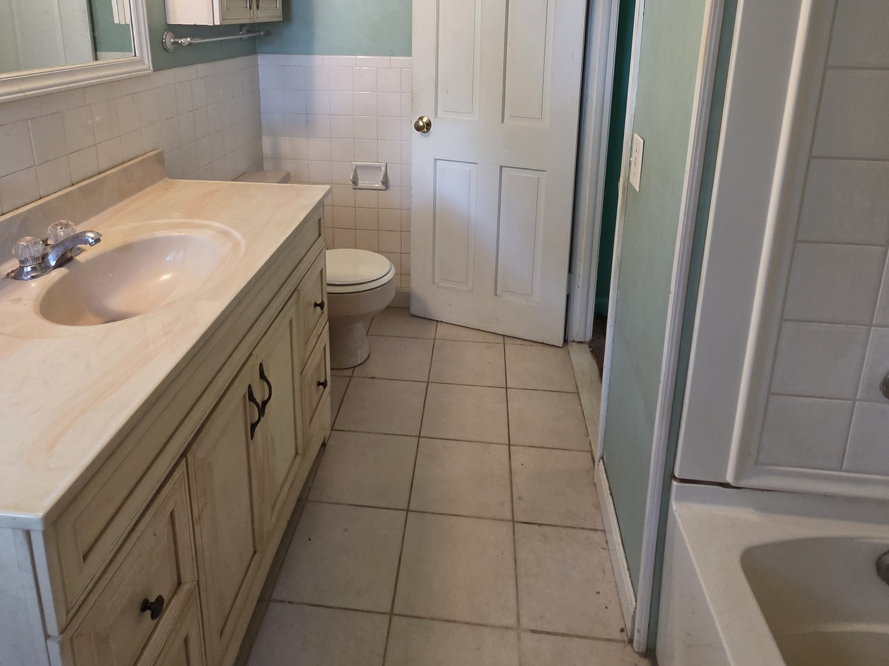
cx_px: 430
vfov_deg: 59.6
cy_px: 156
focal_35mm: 21
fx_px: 539
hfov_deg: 79.0
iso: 500
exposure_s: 1/60
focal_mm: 2.2
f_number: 2.2
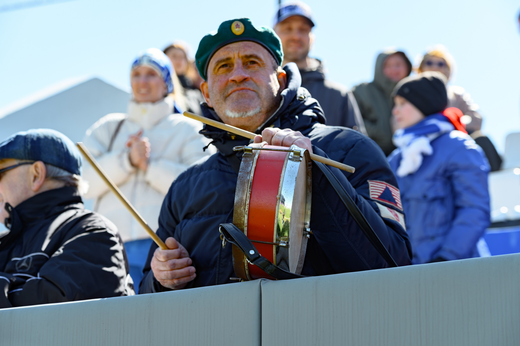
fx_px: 1517
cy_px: 173
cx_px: 260
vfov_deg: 13.0
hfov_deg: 19.5
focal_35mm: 105
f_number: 5.6
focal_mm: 105
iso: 160
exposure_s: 1/320
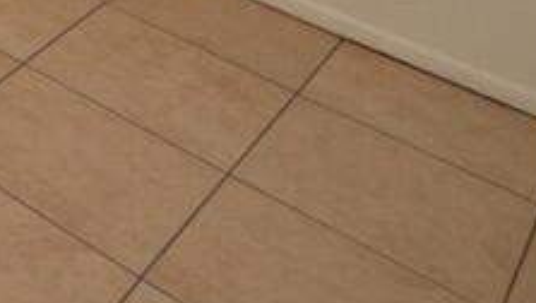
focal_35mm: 72
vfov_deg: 13.1
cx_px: -471
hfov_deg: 19.8
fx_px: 1024
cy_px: -398
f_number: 4
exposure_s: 1/60
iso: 400
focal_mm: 10
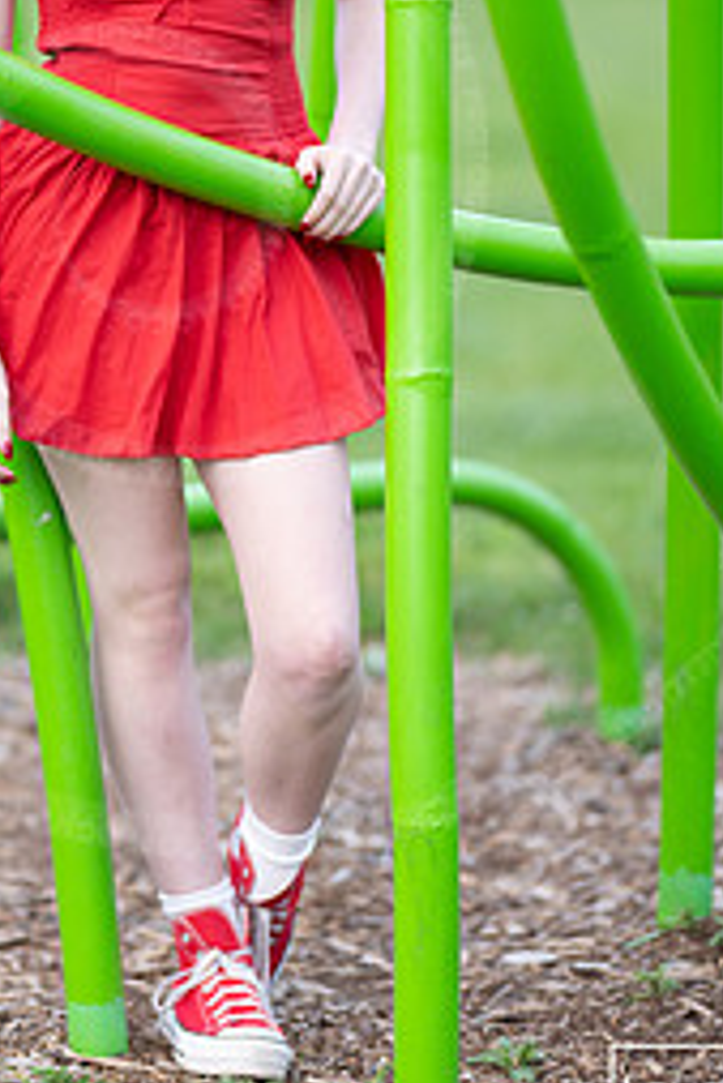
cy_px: 304
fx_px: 4542
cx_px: 193
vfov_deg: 13.6
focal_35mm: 151
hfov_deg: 9.1
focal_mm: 85
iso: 125
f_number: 1.2
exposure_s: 1/320
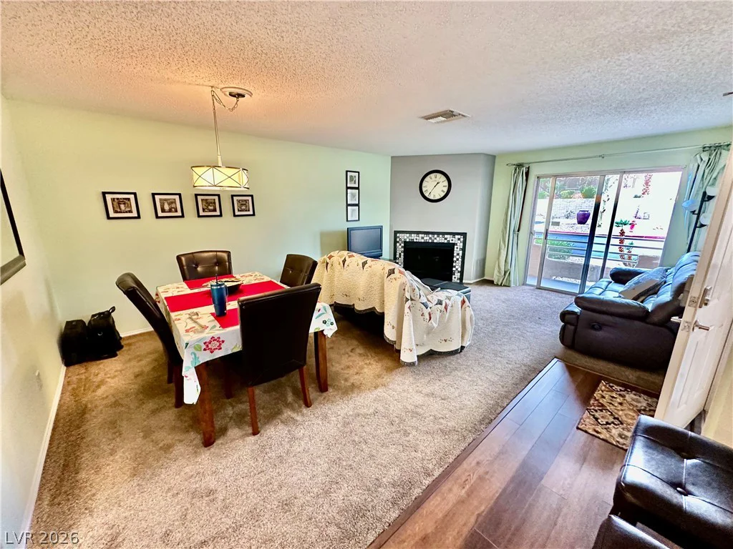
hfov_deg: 102.1
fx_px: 296
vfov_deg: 85.7
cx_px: 366
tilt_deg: -14.2
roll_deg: +0.3
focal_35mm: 14
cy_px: 274
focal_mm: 2.22
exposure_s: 1/60
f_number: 2.2
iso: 400
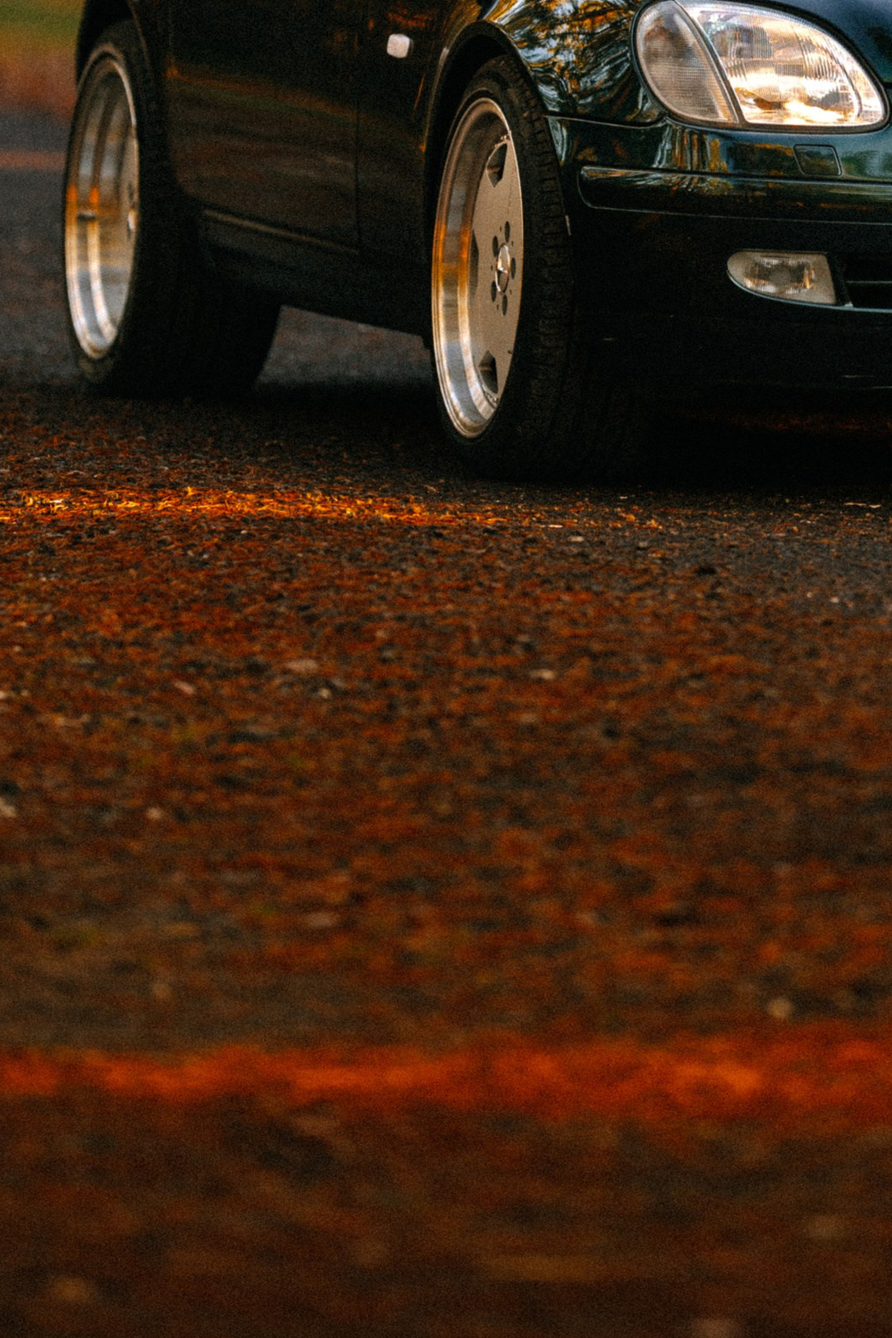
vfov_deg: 6.2
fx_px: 12232
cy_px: -124
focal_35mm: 329
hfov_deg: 4.2
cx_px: 819
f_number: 2
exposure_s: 1/160
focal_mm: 135
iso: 125
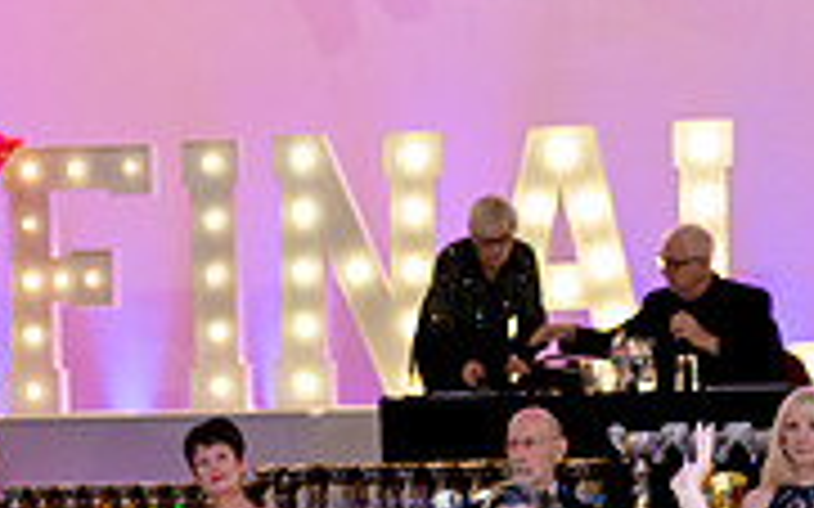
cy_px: 809
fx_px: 3482
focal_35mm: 157
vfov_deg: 8.1
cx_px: 292
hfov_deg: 13.3
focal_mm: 62
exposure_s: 1/400
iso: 3200
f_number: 2.8
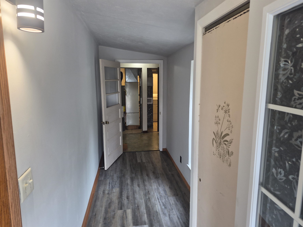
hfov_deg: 73.9
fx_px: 201
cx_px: 152
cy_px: 114
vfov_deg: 58.9
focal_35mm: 23
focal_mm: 5.4
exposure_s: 1/120
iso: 320
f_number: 1.8
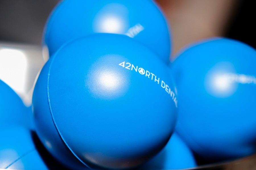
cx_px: 142
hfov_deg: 19.4
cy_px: 102
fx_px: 750
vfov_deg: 13.0
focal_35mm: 105
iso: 1600
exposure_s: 1/160
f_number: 2.8
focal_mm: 50
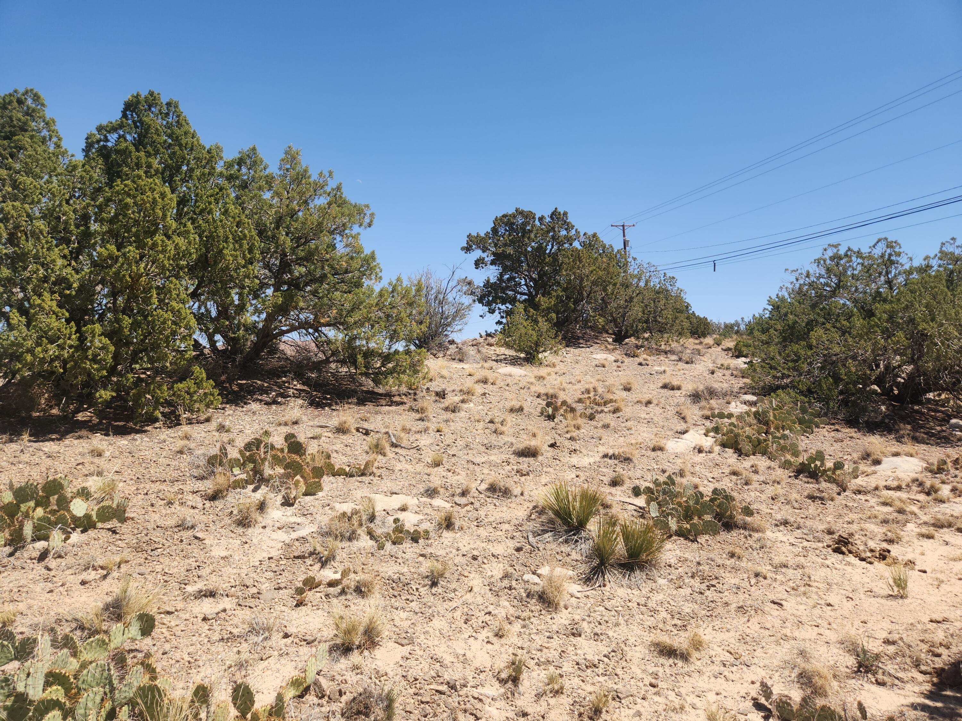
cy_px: 360
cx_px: 481
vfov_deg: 58.9
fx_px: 639
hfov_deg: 73.9
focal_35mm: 23
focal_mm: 5.4
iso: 20
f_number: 1.8
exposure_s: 1/1354
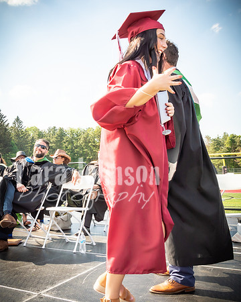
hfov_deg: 40.9
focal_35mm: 36
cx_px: 87
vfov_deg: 50.4
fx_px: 320
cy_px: 151
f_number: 7.1
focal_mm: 17
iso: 200
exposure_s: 1/500
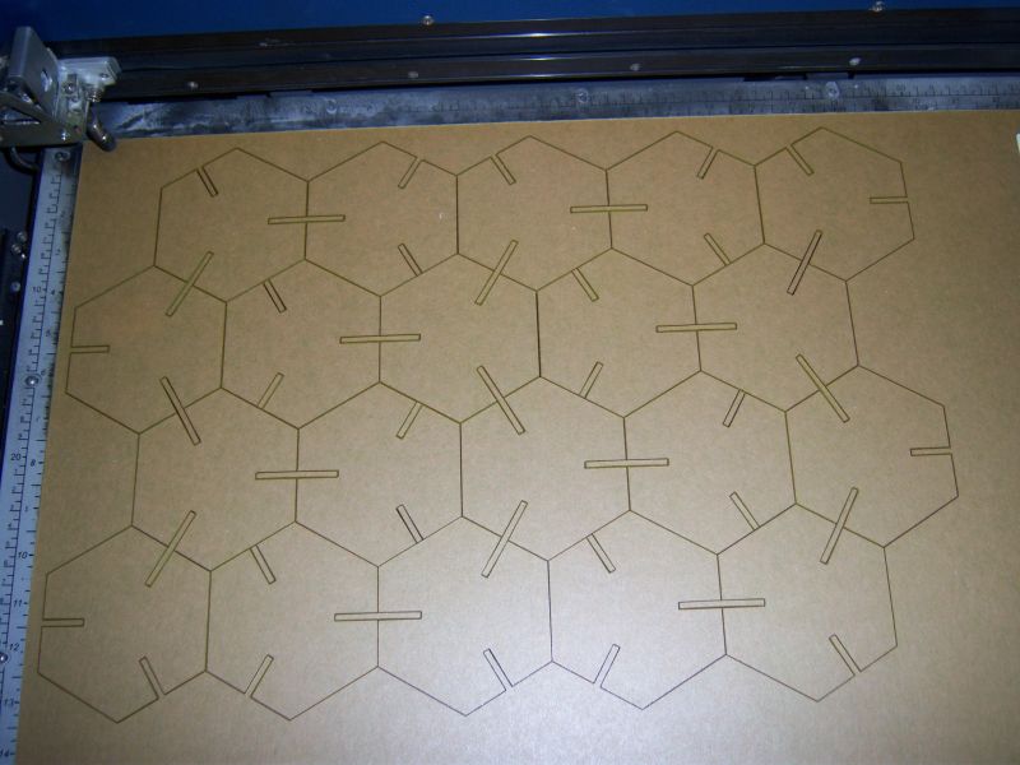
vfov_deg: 39.7
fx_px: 1061
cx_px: 510
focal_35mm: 36
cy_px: 382
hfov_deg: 51.4
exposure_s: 1/60
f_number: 2.8
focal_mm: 7.5
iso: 80
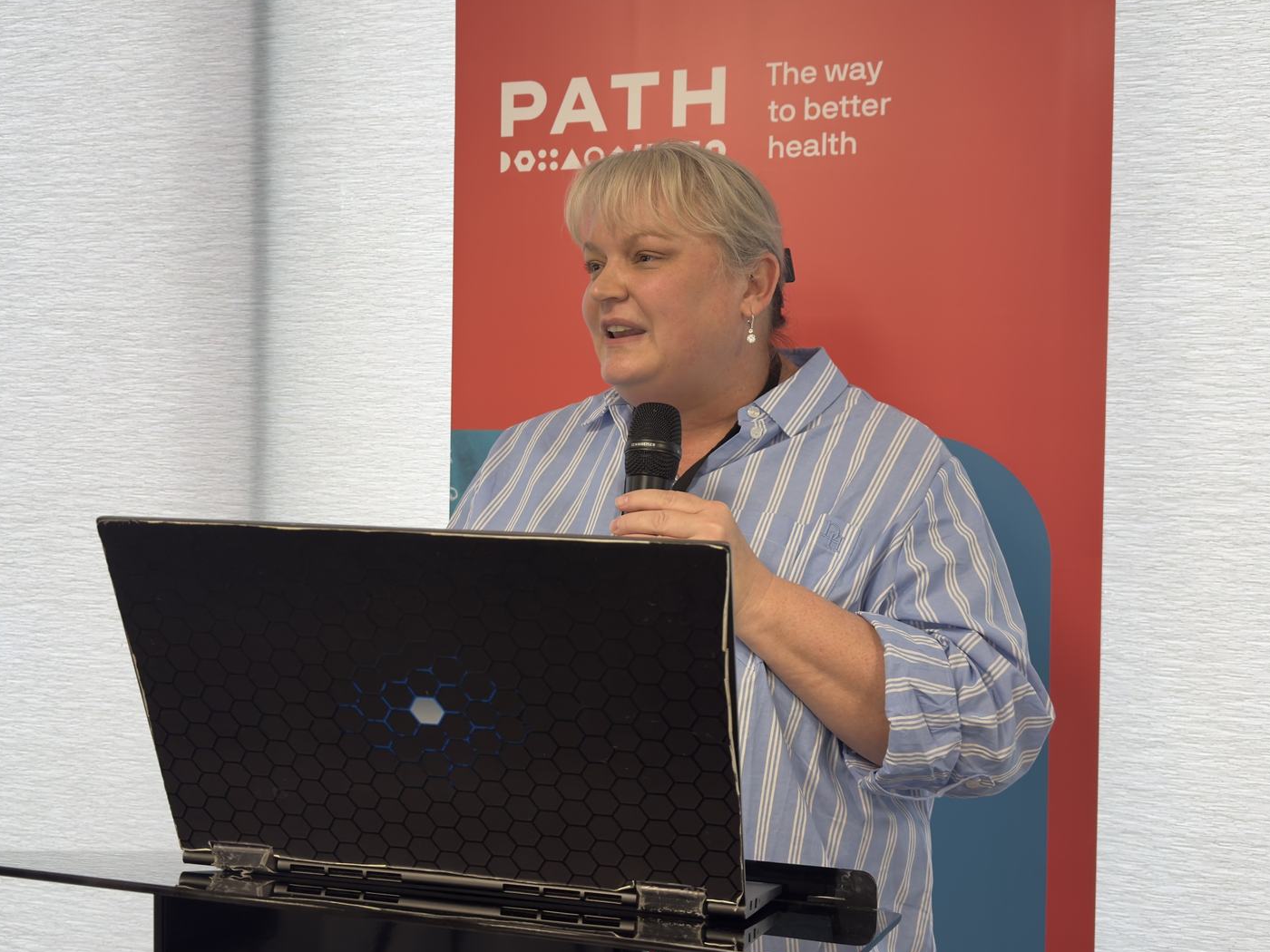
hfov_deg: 46.8
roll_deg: -1.4
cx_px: 586
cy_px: 463
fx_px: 1468
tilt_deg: -1.7
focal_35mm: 40
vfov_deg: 36.0
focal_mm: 6.76
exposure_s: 1/60
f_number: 1.78
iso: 125
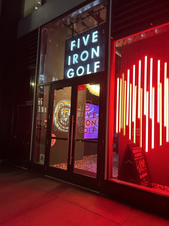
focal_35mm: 26
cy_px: 113
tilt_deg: +6.8
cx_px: 84
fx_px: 169
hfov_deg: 53.1
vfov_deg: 67.3
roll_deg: -4.4
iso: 500
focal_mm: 5.7
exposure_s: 1/60
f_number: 1.5
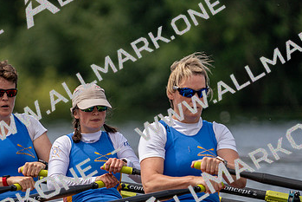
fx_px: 5992
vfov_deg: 1.9
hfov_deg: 2.9
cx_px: 72
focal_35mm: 714
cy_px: 156
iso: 250
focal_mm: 430
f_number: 6.3
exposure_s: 1/1600
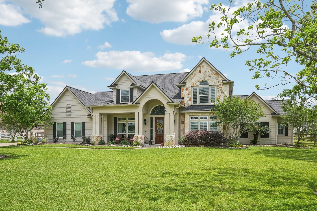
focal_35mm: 27
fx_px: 238
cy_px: 106
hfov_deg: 67.4
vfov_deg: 47.9
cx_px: 158
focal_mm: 27
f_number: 8
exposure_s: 1/1500
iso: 400
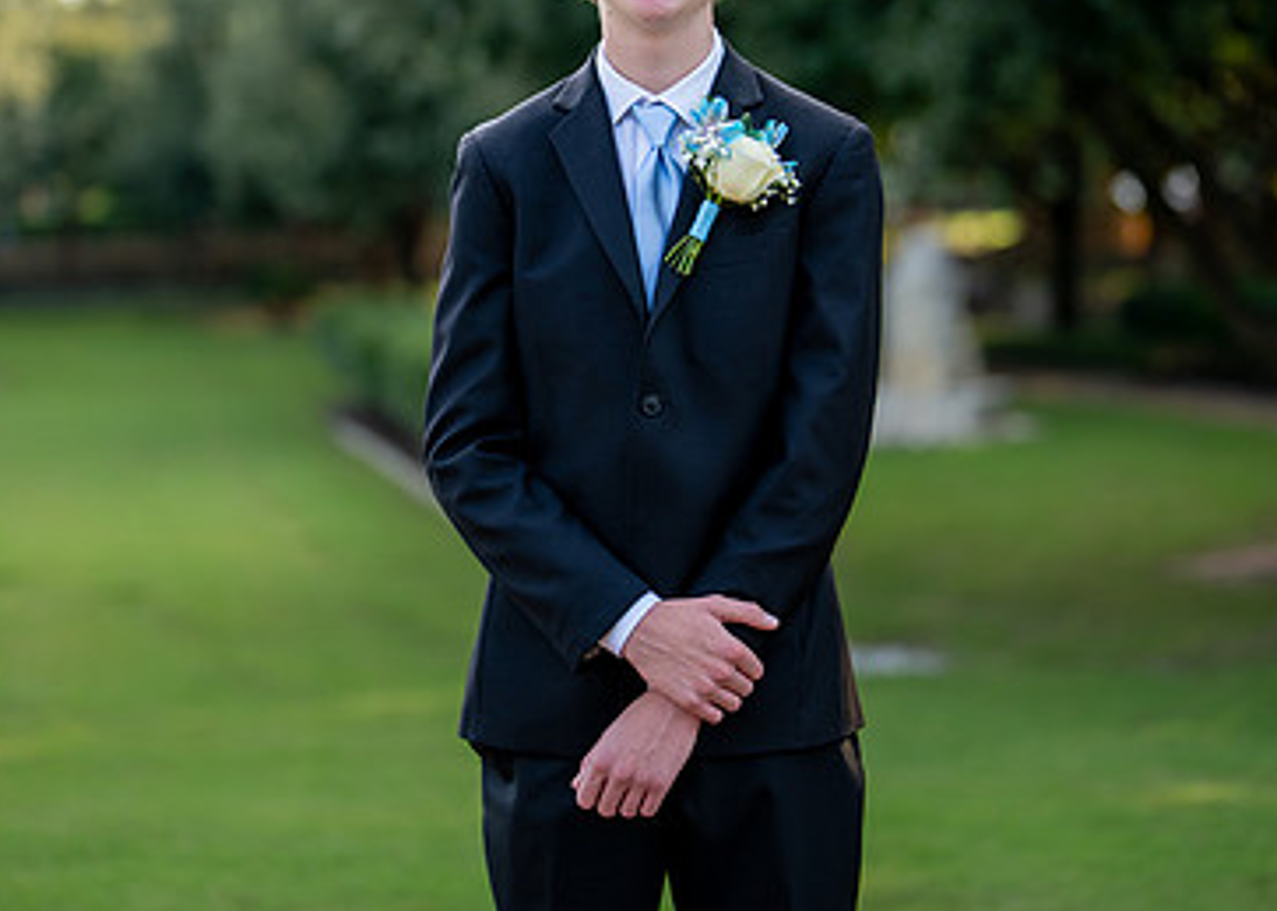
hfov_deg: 22.4
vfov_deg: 16.0
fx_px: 3227
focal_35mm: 89
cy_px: 298
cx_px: 696
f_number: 1.2
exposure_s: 1/2000
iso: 200
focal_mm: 50
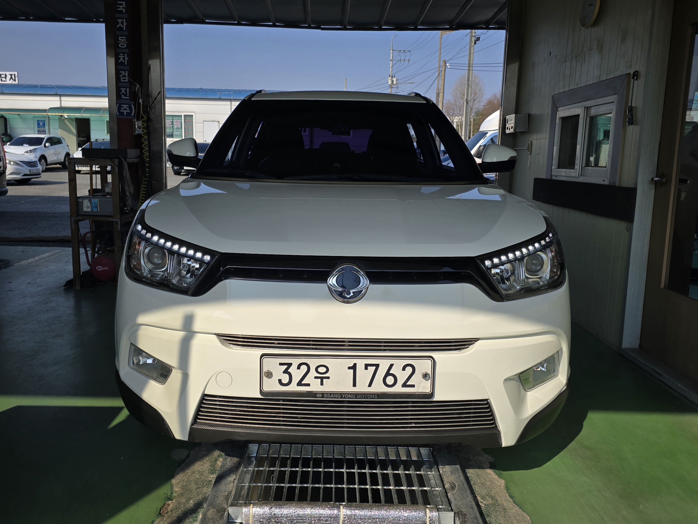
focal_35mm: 23
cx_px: 349
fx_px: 464
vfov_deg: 58.9
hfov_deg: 73.9
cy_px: 262
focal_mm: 6.3
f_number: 1.7
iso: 12
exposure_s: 1/1111
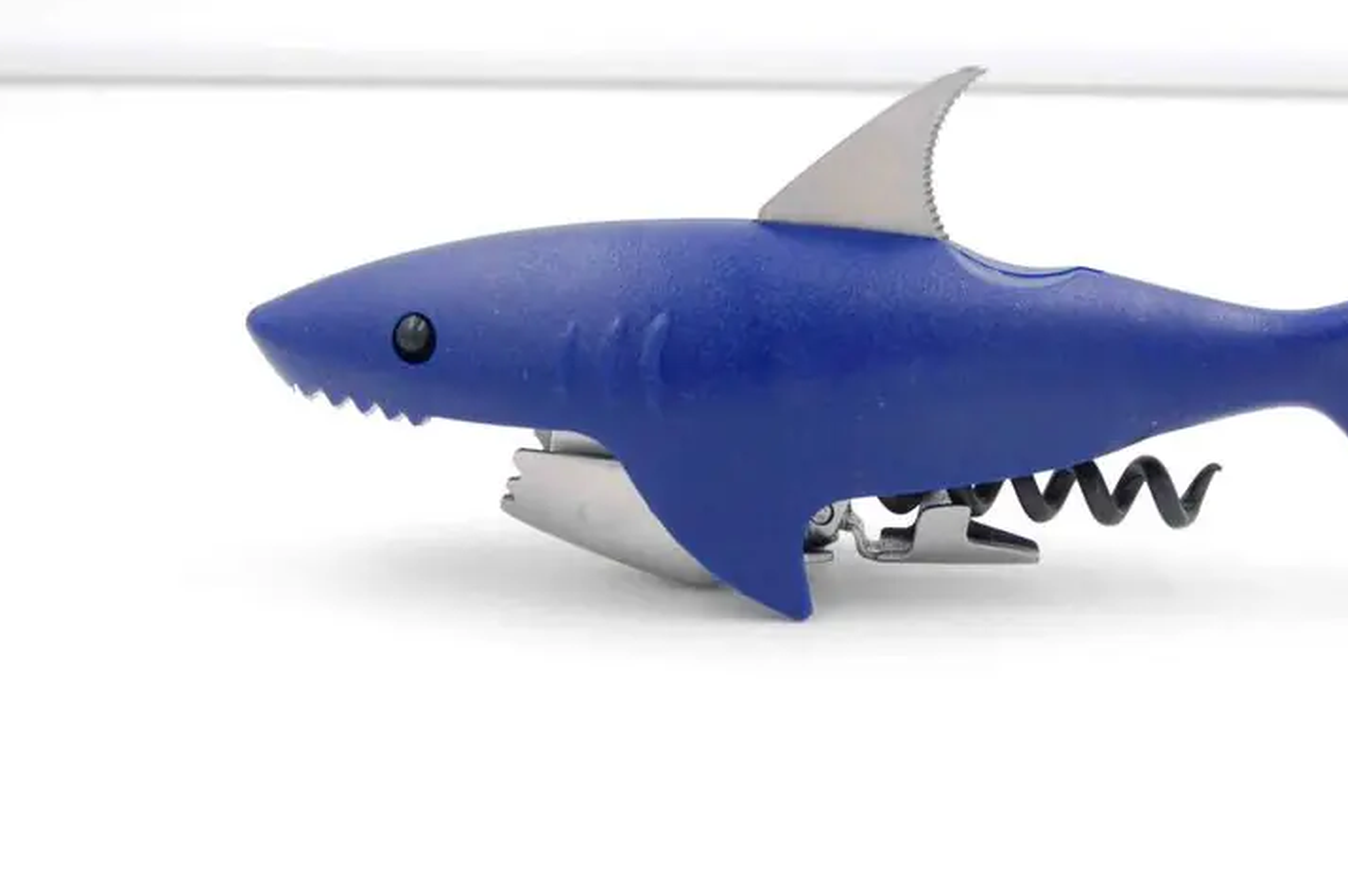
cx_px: 885
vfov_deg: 17.0
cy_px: 294
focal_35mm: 80
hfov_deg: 25.3
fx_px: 2993
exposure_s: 1/125
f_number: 11
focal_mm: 38
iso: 800
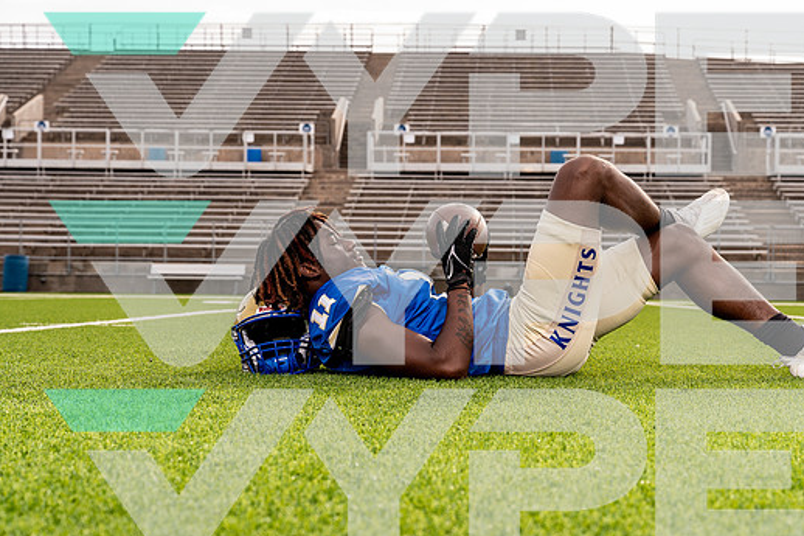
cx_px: 444
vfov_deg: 20.9
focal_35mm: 65
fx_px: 1451
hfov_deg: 30.9
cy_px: 284
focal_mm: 58
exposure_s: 1/250
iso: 100
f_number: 5.6
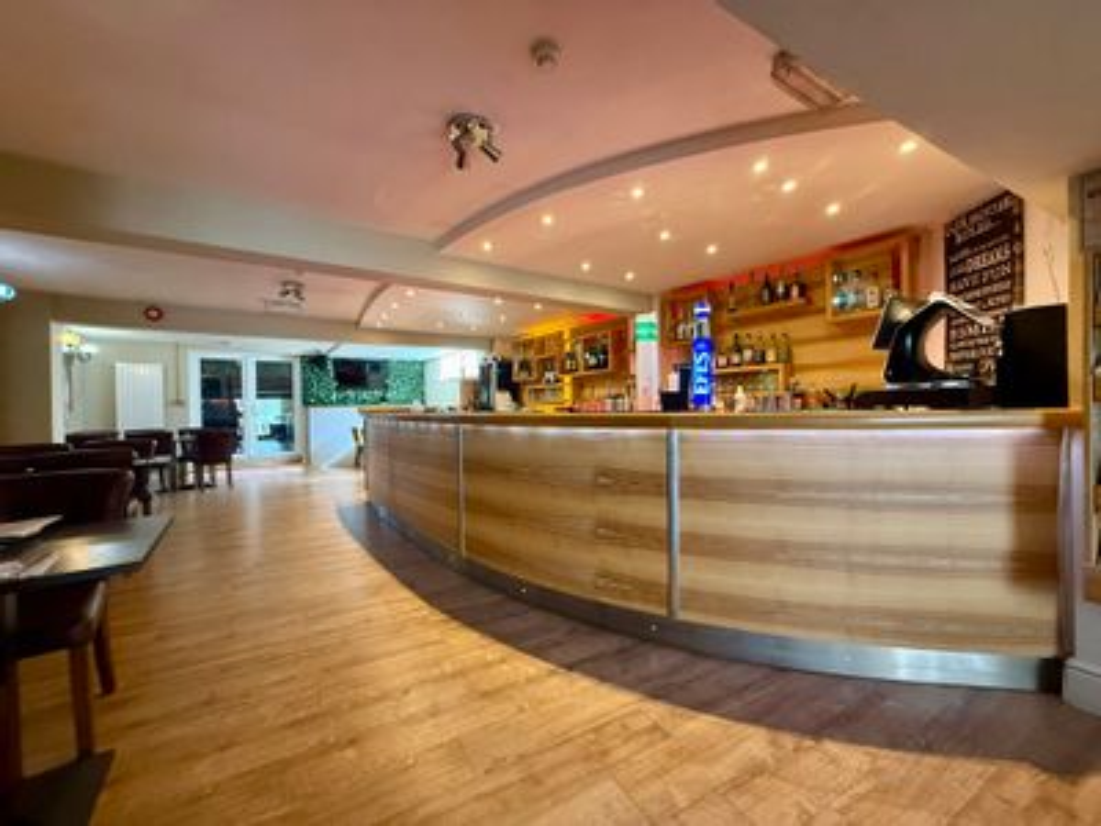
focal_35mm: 14
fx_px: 445
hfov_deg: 102.1
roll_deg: +0.9
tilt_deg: +0.1
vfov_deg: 85.7
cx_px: 550
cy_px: 413
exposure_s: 1/50
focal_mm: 2.22
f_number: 2.2
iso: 320
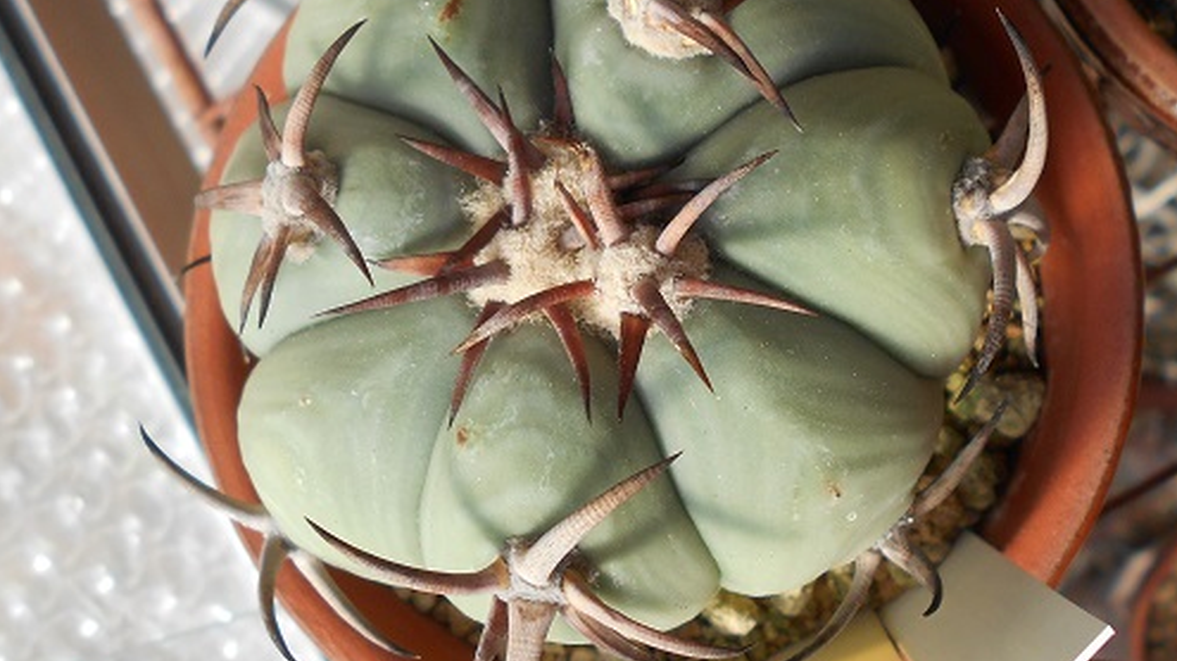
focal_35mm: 33
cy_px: 292
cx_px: 590
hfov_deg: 59.5
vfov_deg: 35.6
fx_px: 1030
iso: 80
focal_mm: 5.1
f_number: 3.4
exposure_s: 1/400
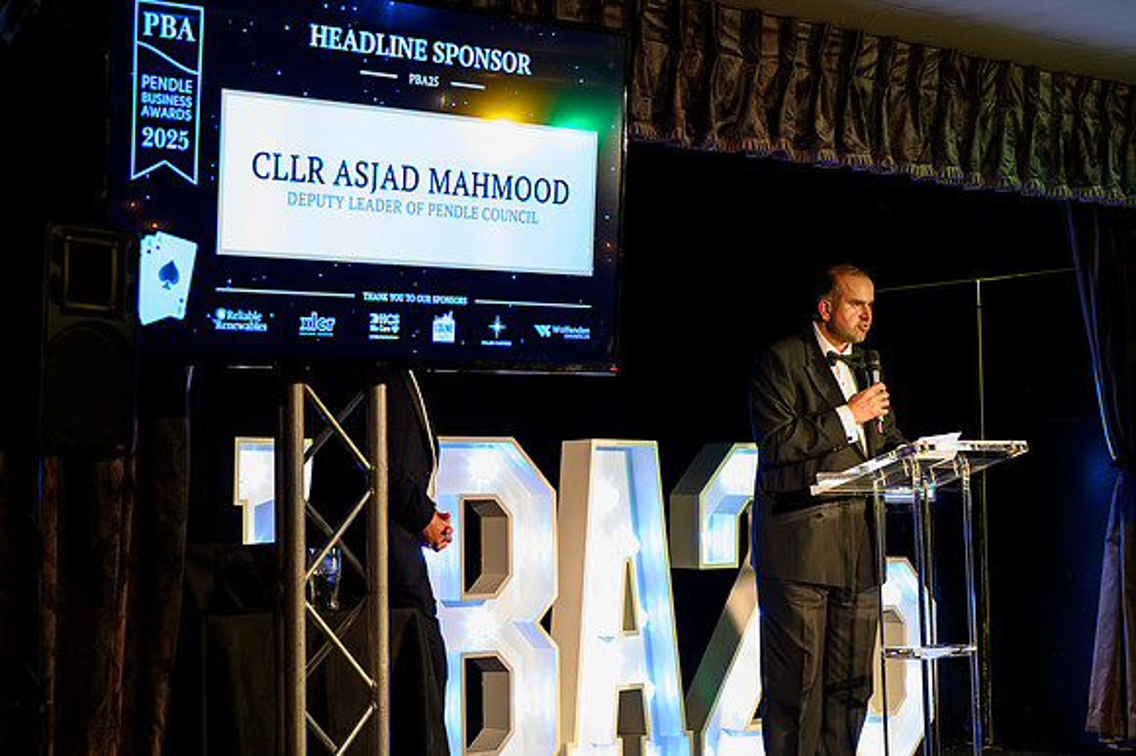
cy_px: 378
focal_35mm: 72
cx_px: 568
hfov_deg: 28.1
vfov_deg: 18.9
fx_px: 2266
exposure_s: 1/200
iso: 6400
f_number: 4
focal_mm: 70
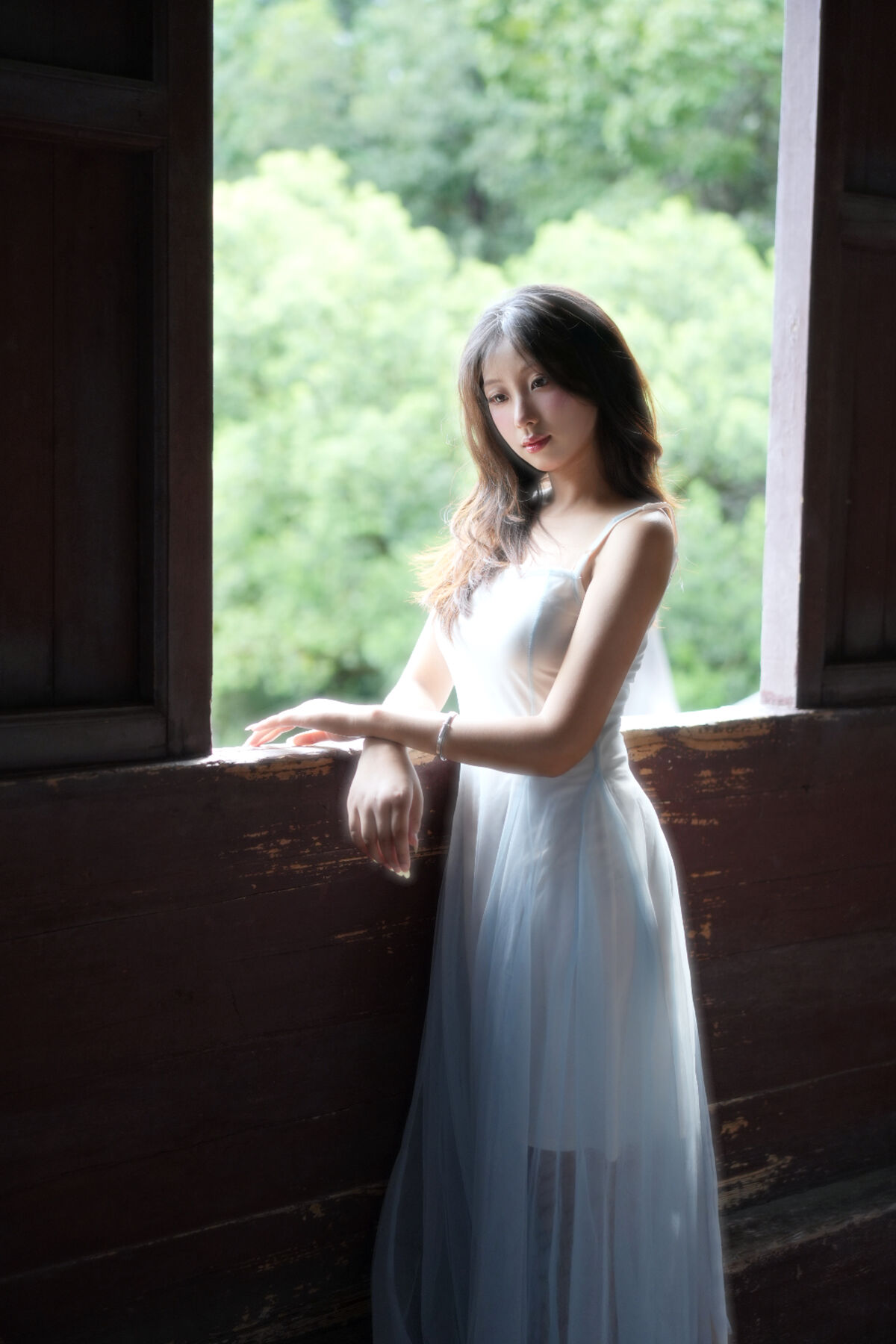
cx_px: 448
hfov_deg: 27.0
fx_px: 1867
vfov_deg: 39.6
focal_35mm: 50
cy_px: 672
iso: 400
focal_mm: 50
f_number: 2
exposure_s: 1/500
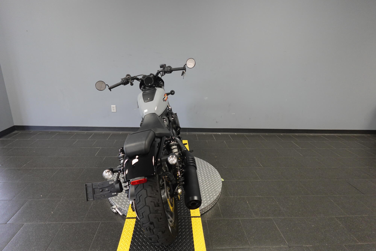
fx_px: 209
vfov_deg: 61.9
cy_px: 126
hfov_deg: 84.0
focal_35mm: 20
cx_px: 188
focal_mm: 7.6
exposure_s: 1/80
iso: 640
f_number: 2
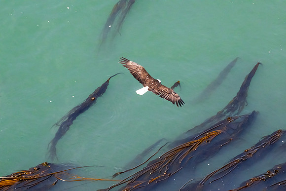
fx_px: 3099
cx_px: 143
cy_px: 96
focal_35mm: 390
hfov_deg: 5.3
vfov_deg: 3.5
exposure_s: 1/2500
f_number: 14
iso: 12800
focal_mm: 390
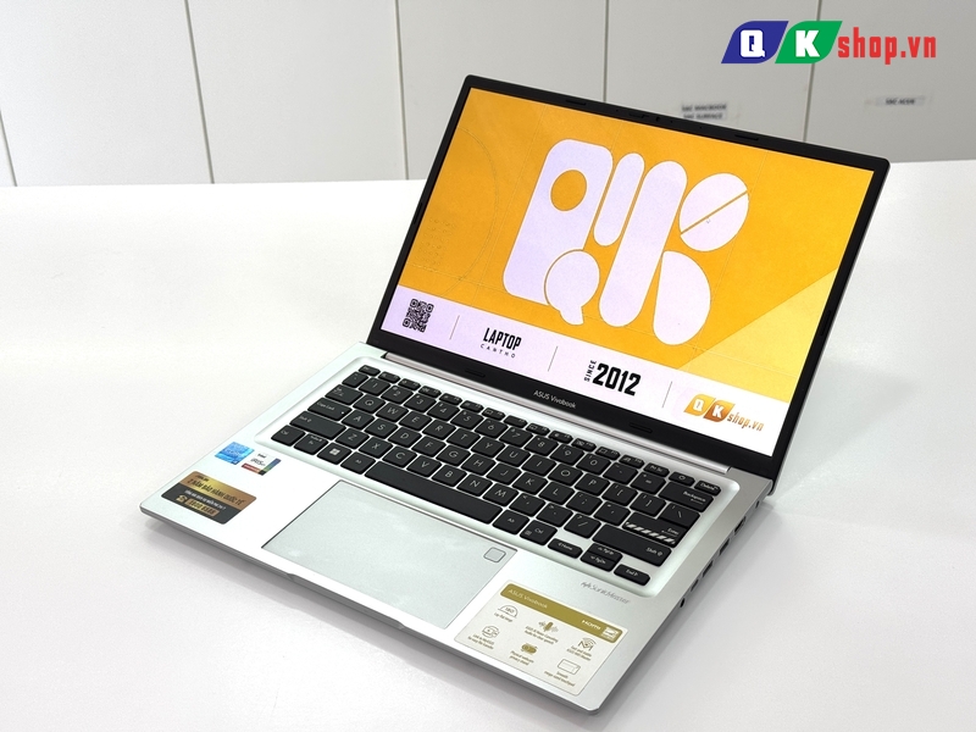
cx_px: 488
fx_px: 1353
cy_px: 366
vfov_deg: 30.3
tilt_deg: -31.5
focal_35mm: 48
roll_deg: +2.7
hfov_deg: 39.7
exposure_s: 1/228
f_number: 1.78
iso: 64
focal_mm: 6.76
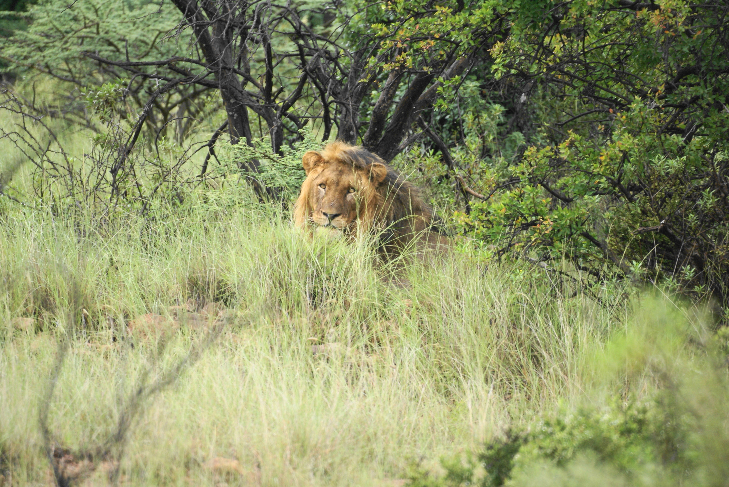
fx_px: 15199
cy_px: 244
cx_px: 364
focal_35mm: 750
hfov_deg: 2.7
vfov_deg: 1.8
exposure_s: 1/160
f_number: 8
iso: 400
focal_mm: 500
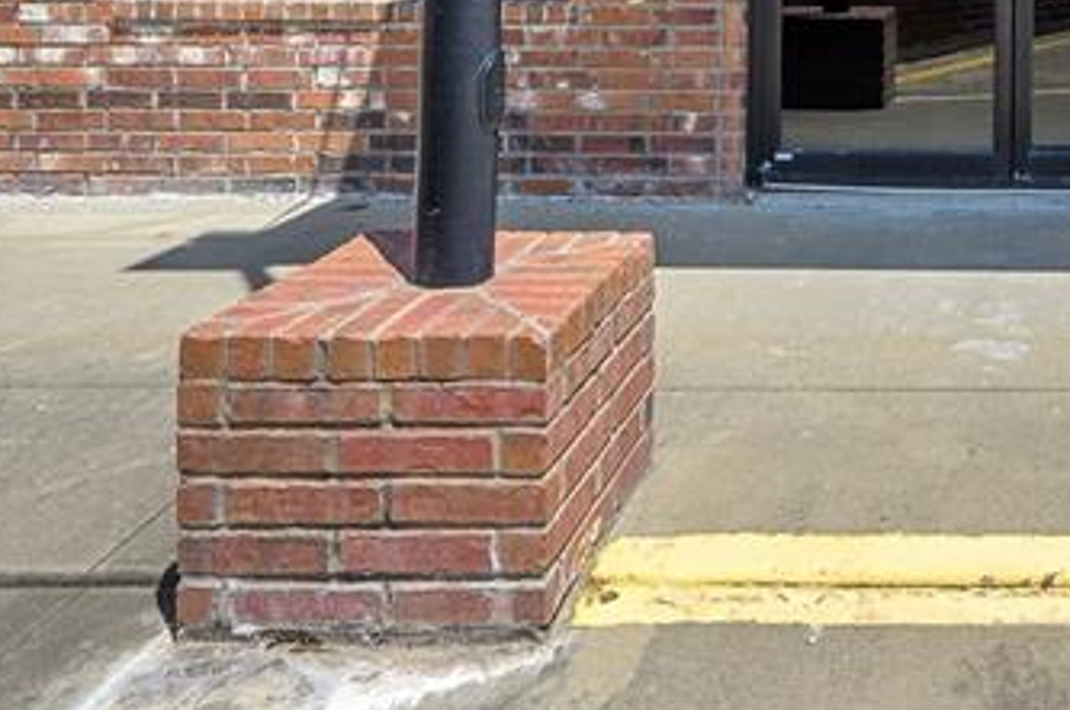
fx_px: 1276
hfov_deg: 40.6
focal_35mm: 43
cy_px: -135
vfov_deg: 27.5
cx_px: 1033
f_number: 9
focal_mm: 14
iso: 250
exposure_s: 1/320
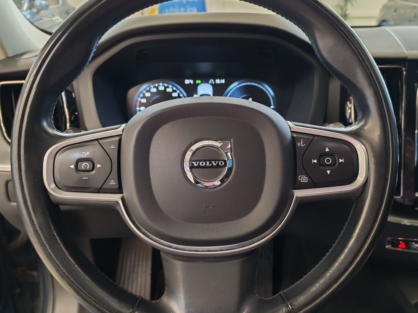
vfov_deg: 46.8
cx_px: 209
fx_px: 362
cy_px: 156
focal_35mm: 30
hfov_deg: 60.0
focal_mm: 6.12
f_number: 1.9
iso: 1250
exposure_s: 1/100
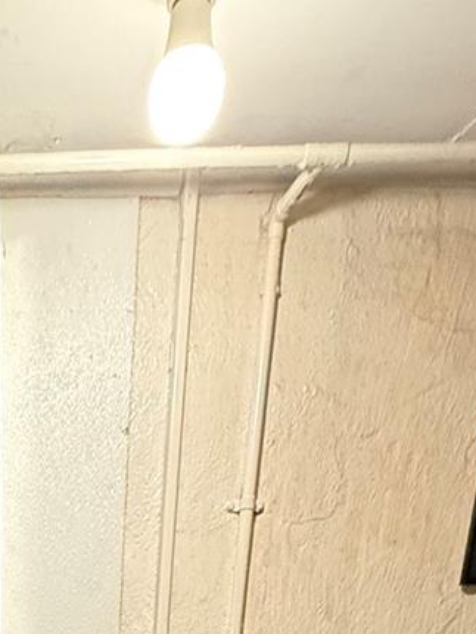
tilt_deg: -18.0
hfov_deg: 26.4
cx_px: -74
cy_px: 1085
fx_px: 916
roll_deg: +1.1
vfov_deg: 23.6
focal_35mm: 50
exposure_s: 1/60
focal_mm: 2.22
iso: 640
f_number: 2.2
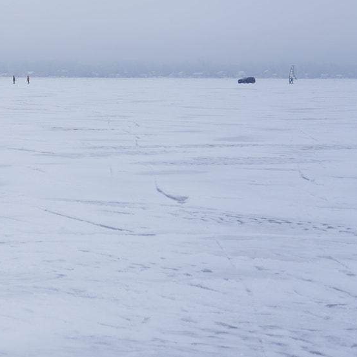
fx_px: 1248
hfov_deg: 14.9
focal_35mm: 107
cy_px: 26
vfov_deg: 16.0
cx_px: -213
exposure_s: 1/3200
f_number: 4
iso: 160
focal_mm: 34
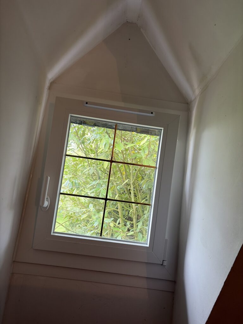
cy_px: 162
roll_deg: -7.4
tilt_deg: +11.5
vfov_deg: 67.3
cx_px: 122
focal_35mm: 26
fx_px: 243
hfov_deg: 53.1
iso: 125
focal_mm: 5.96
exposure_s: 1/50
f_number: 1.6
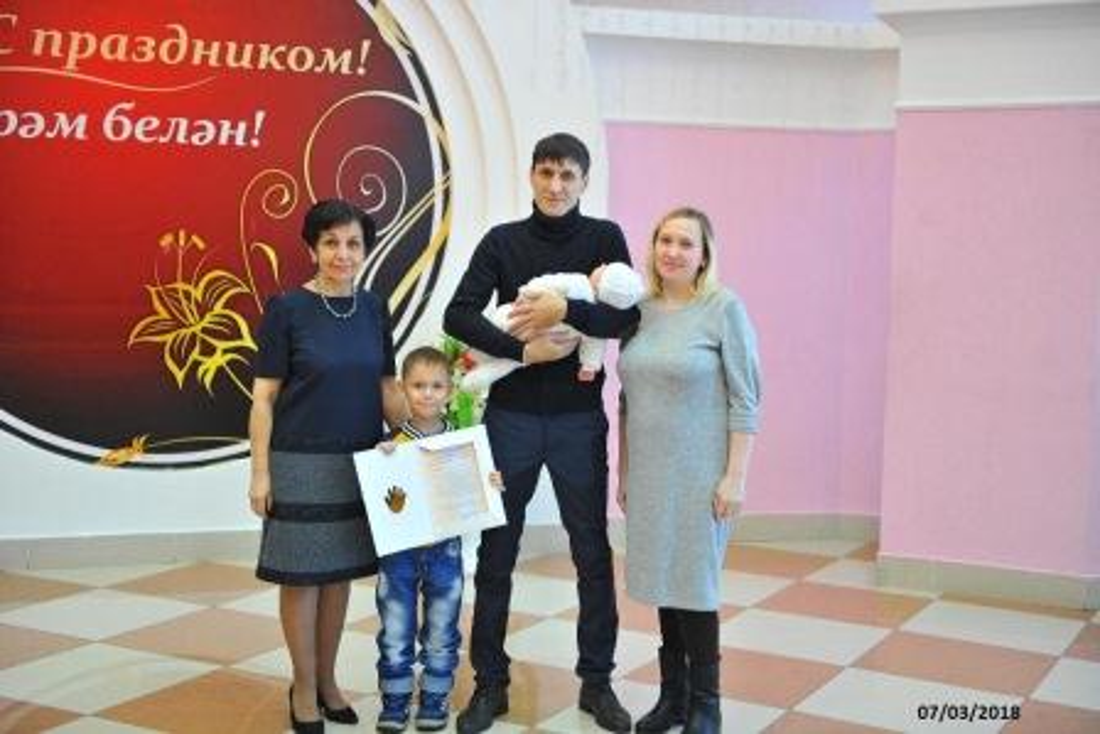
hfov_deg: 41.1
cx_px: 550
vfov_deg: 28.1
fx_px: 1467
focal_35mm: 48
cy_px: 367
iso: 800
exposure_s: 1/125
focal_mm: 48
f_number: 2.8
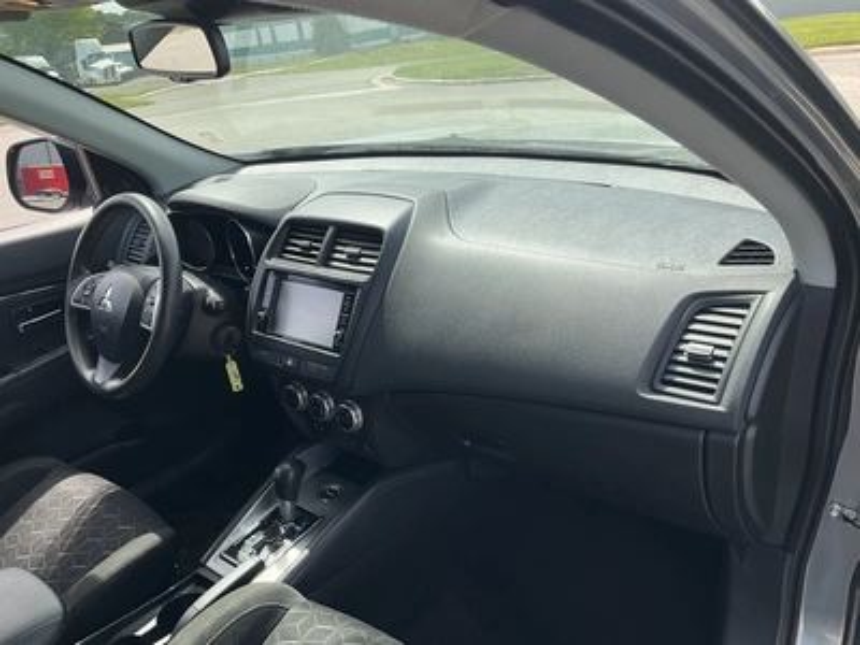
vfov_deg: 48.2
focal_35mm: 29
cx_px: 430
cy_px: 322
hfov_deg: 61.7
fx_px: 720
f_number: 1.8
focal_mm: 3
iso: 25
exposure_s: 1/691
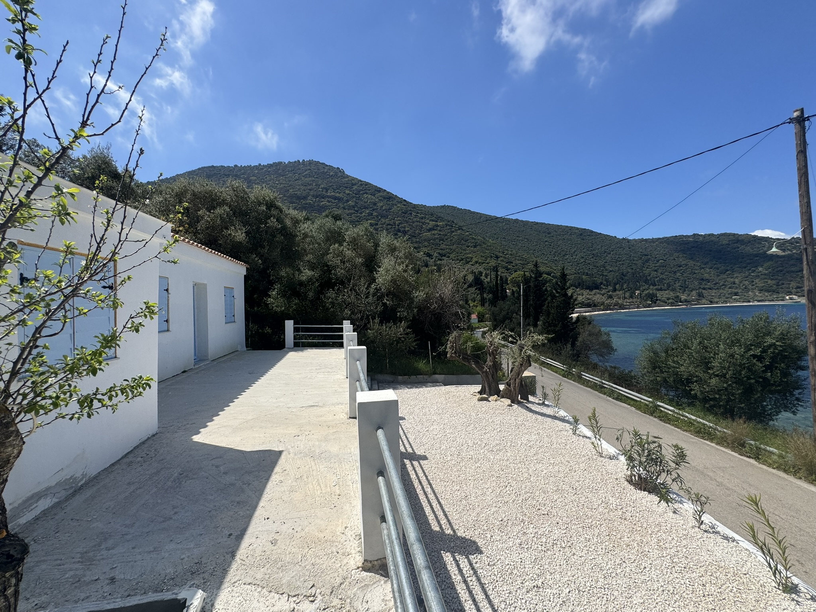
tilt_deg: -0.6
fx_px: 330
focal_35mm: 14
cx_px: 408
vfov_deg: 85.7
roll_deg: +0.7
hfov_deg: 102.1
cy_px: 306
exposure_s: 1/2584
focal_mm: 2.22
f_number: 2.2
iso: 50
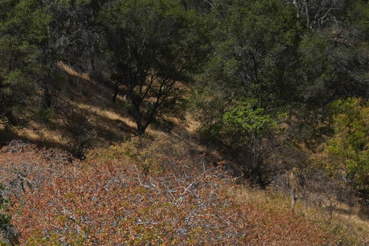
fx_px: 3742
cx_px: -249
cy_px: 174
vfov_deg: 3.8
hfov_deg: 5.6
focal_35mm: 365
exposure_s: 1/2000
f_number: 4.5
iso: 200
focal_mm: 50
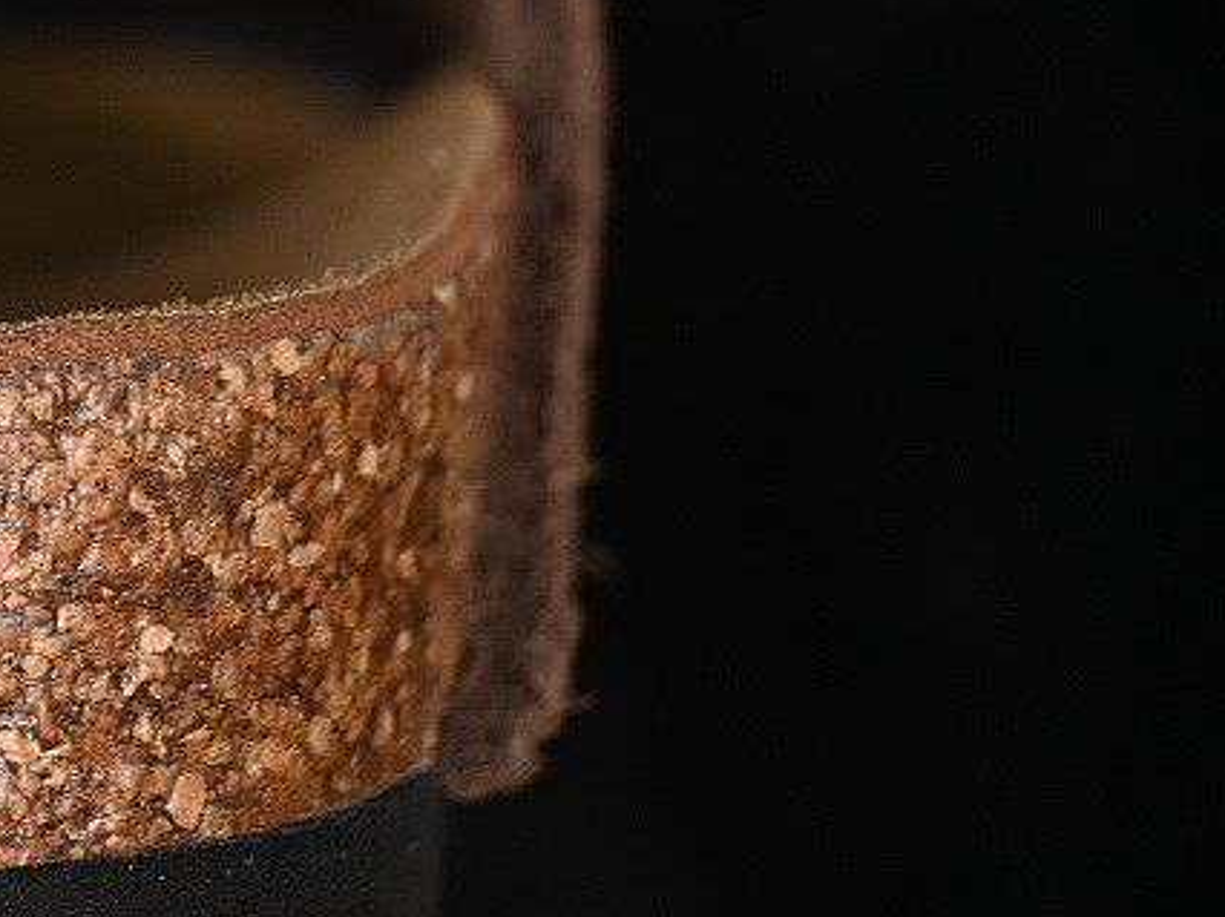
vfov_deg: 8.0
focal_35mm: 183
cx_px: -305
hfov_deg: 10.6
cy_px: -92
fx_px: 6472
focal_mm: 50
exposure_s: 1/60
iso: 160
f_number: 6.3
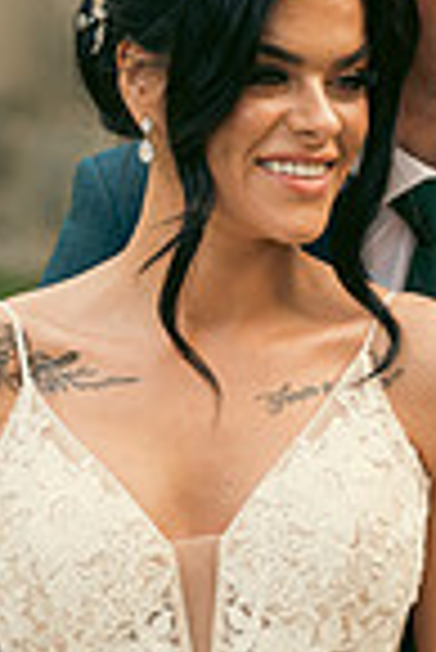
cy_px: 656
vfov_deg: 5.5
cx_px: 387
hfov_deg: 3.7
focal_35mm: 372
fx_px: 6741
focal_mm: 120
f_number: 3.5
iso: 100
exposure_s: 1/200
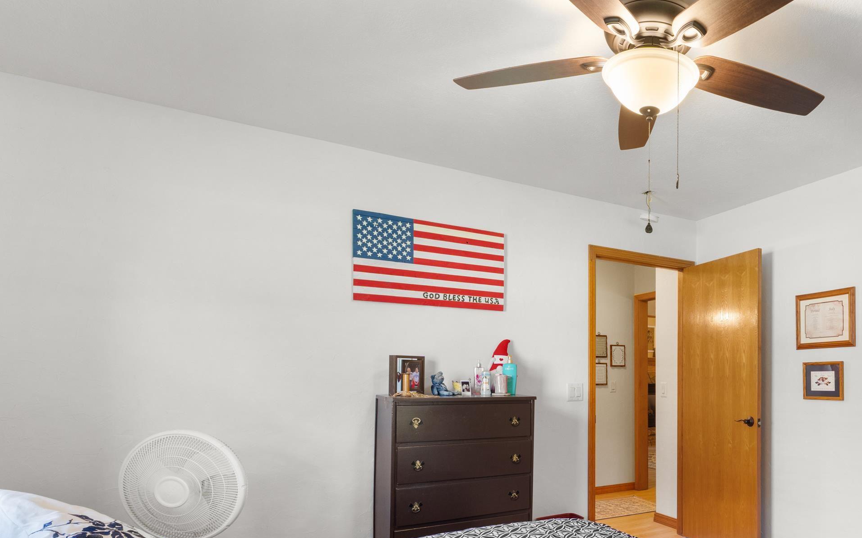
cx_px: 626
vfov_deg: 49.7
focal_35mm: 24
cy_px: 378
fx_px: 564
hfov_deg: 70.7
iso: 500
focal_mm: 10
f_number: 7.1
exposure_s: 1/1.25
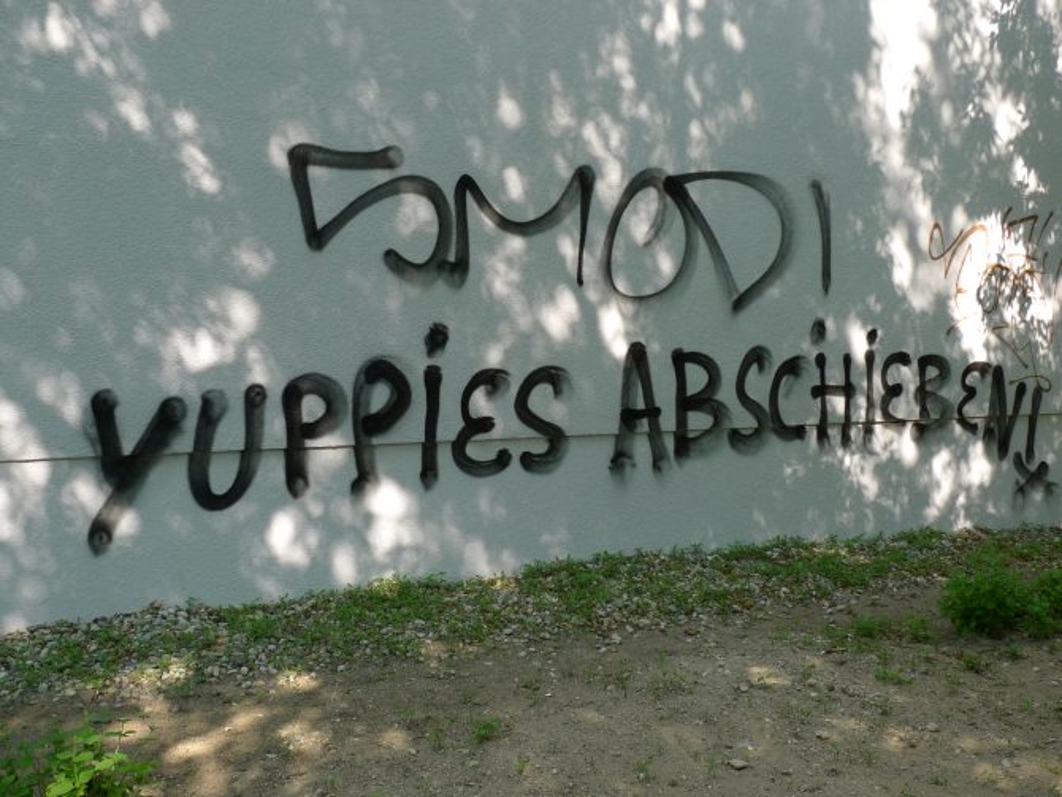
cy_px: 398
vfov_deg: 38.7
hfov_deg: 50.1
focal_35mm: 37
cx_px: 531
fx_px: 1136
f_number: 2.8
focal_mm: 7.9
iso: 80
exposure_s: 1/320
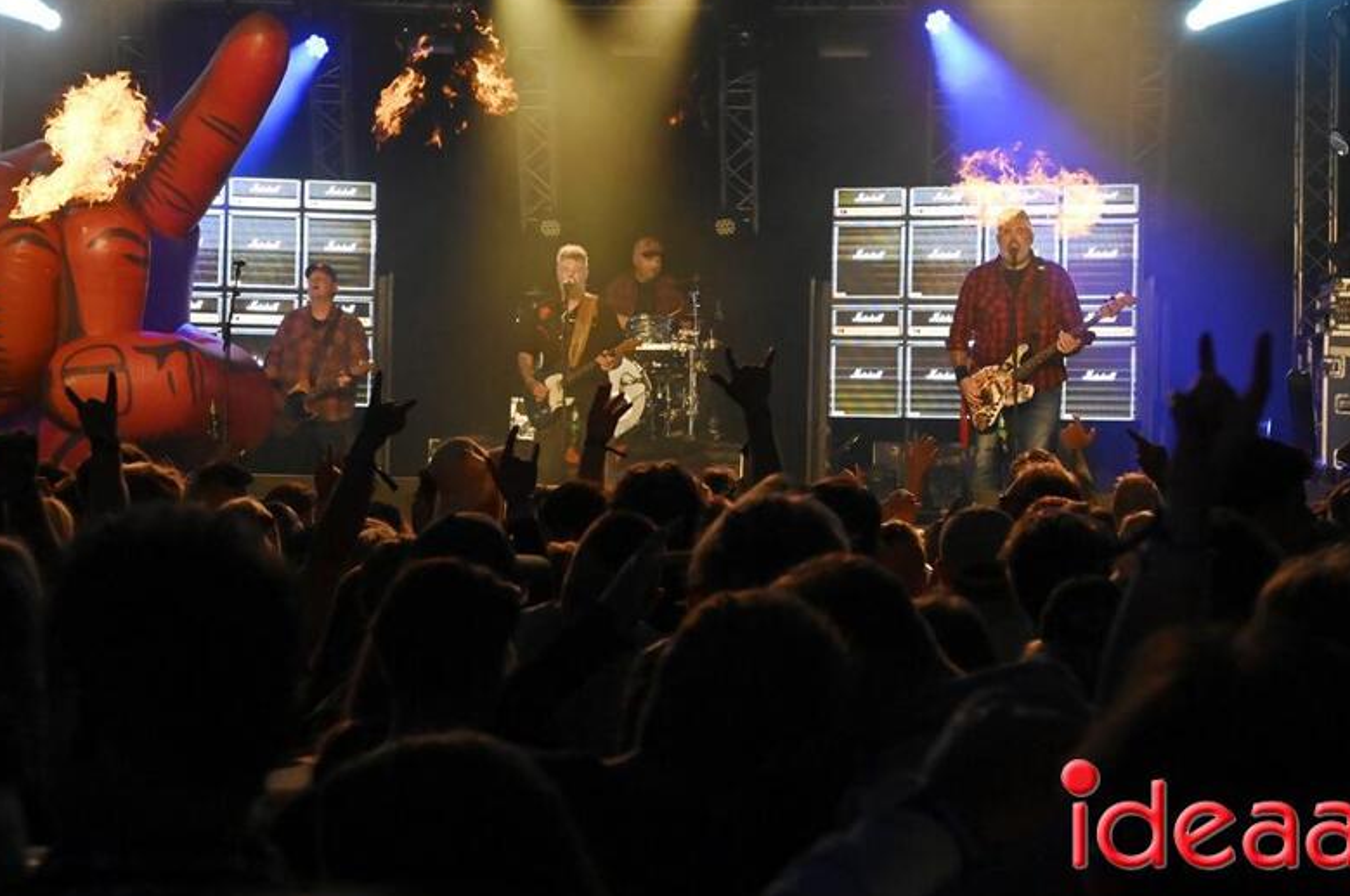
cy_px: 382
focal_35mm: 79
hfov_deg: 25.7
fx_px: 2958
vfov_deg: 17.2
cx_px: 617
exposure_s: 1/640
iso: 8000
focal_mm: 62
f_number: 6.3
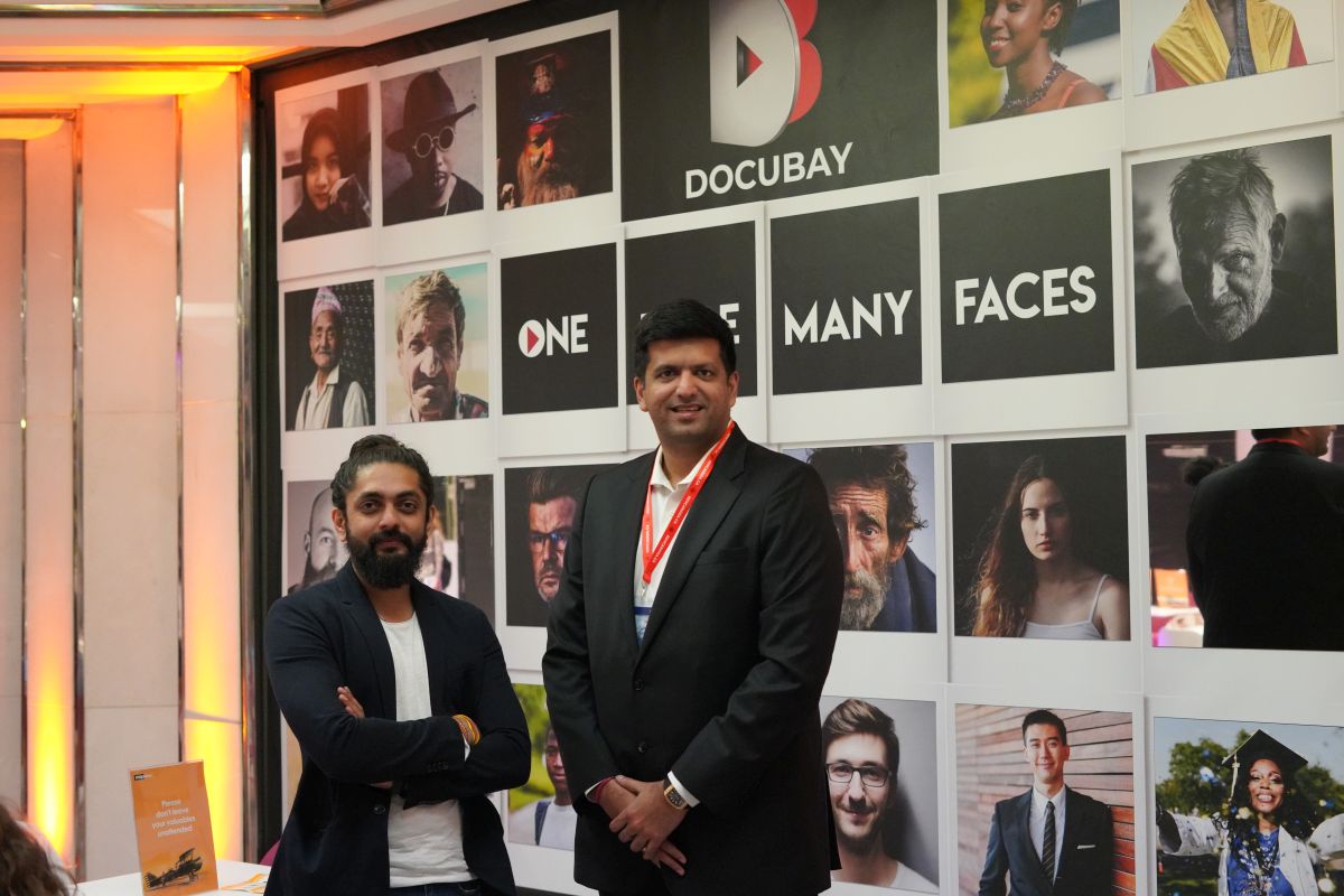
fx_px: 1867
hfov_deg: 39.6
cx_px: 672
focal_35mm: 50
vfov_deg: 27.0
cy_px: 448
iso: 10000
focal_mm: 50
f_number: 4
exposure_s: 1/160
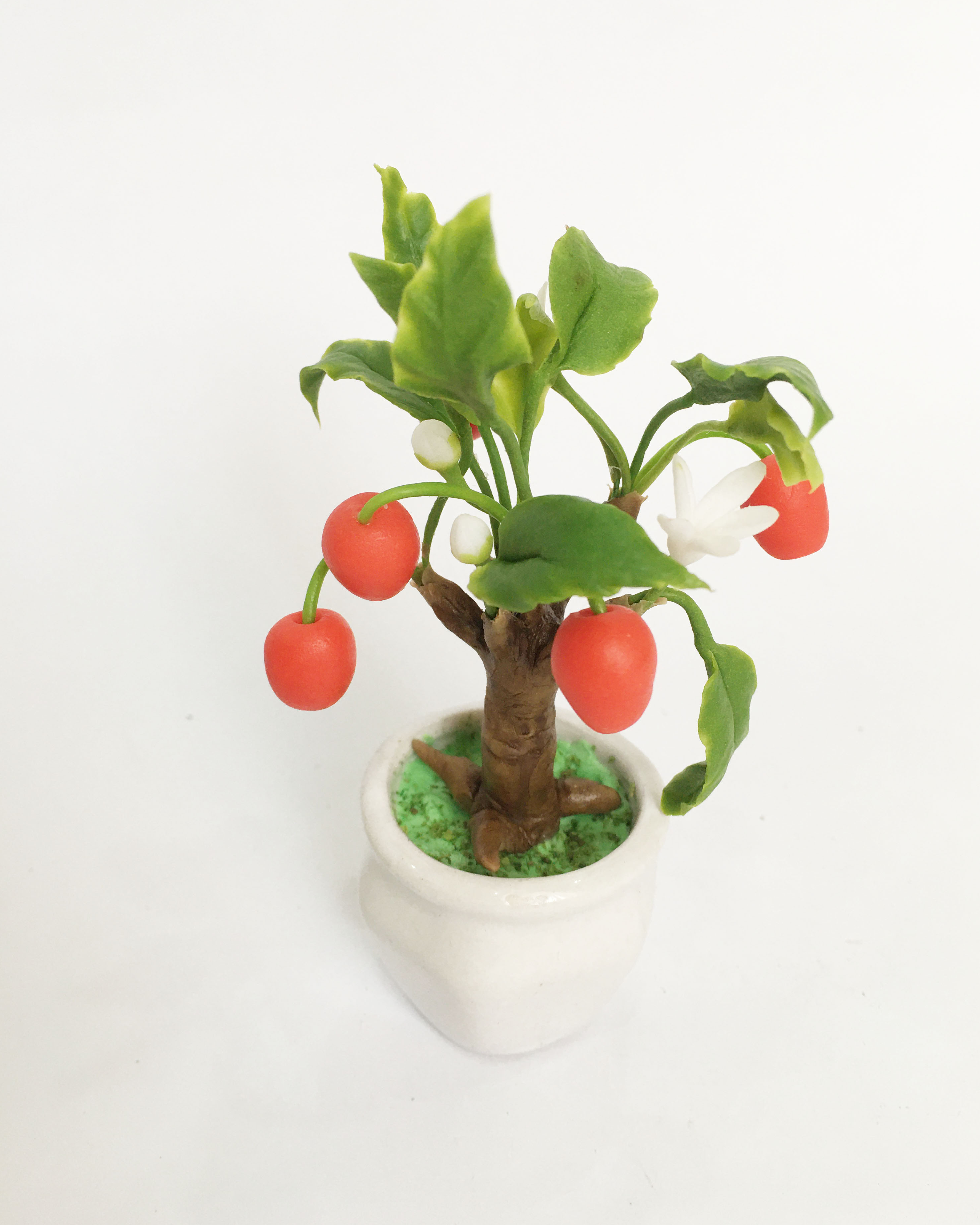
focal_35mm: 31
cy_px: 600
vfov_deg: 57.2
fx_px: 1124
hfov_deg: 47.1
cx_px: 499
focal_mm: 4.15
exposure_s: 1/33
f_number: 2.2
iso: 32
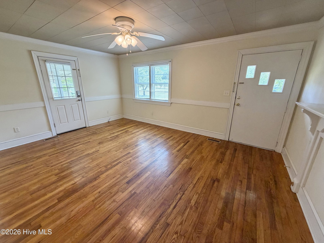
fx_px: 131
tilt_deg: -15.9
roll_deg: +0.6
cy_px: 122
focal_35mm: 14
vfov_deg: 85.7
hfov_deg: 102.1
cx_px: 162
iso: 200
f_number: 2.2
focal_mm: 2.22
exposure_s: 1/60
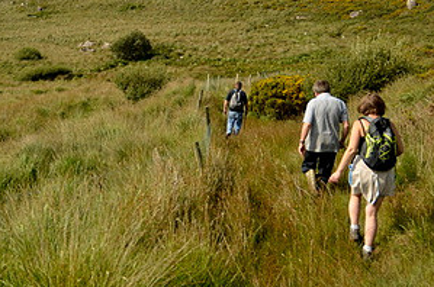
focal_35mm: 64
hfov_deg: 30.6
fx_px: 770
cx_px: 78
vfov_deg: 21.1
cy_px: 115
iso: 400
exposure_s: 1/2500
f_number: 4.5
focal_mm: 22
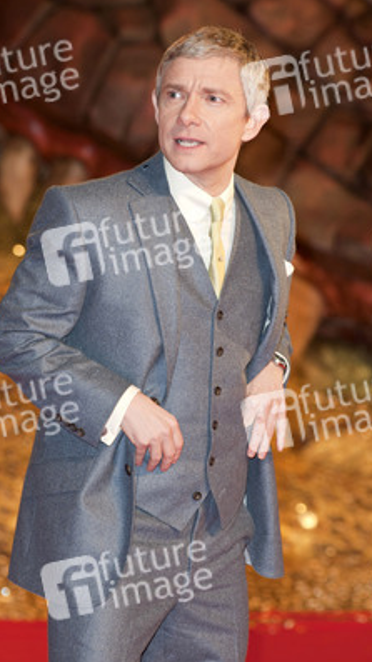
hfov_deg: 7.9
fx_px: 2686
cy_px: 330
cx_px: 176
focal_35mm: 153
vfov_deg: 14.1
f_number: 5.6
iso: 1000
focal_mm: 145
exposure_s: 1/160
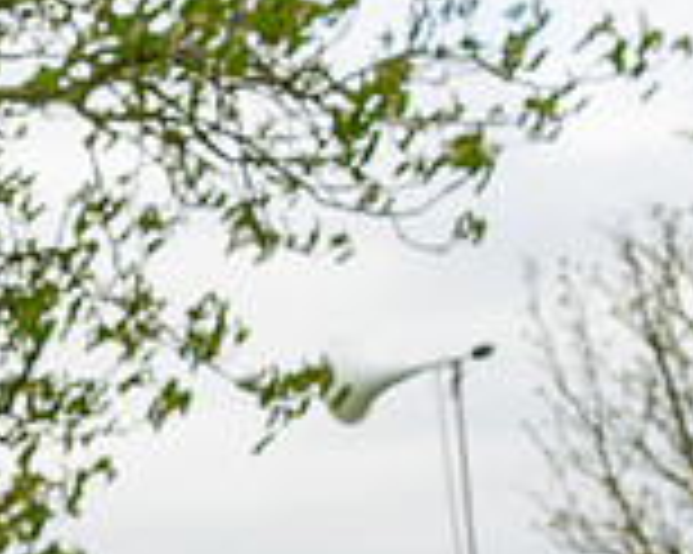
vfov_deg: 7.0
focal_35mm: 214
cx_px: -565
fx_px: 4386
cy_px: 964
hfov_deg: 8.7
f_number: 5
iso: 400
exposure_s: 1/800
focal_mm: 35
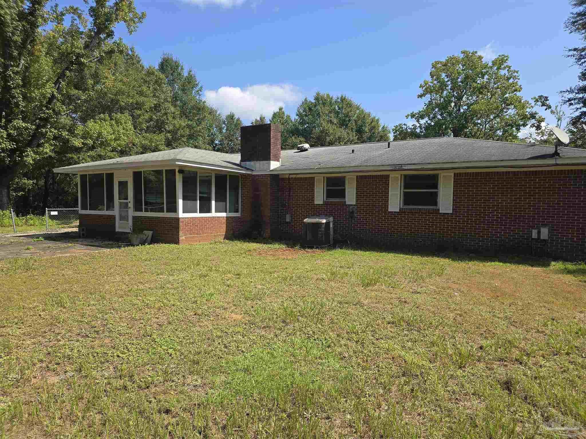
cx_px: 293
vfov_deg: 58.9
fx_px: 389
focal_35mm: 23
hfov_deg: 73.9
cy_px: 220
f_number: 1.7
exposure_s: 1/604
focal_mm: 6.3
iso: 12
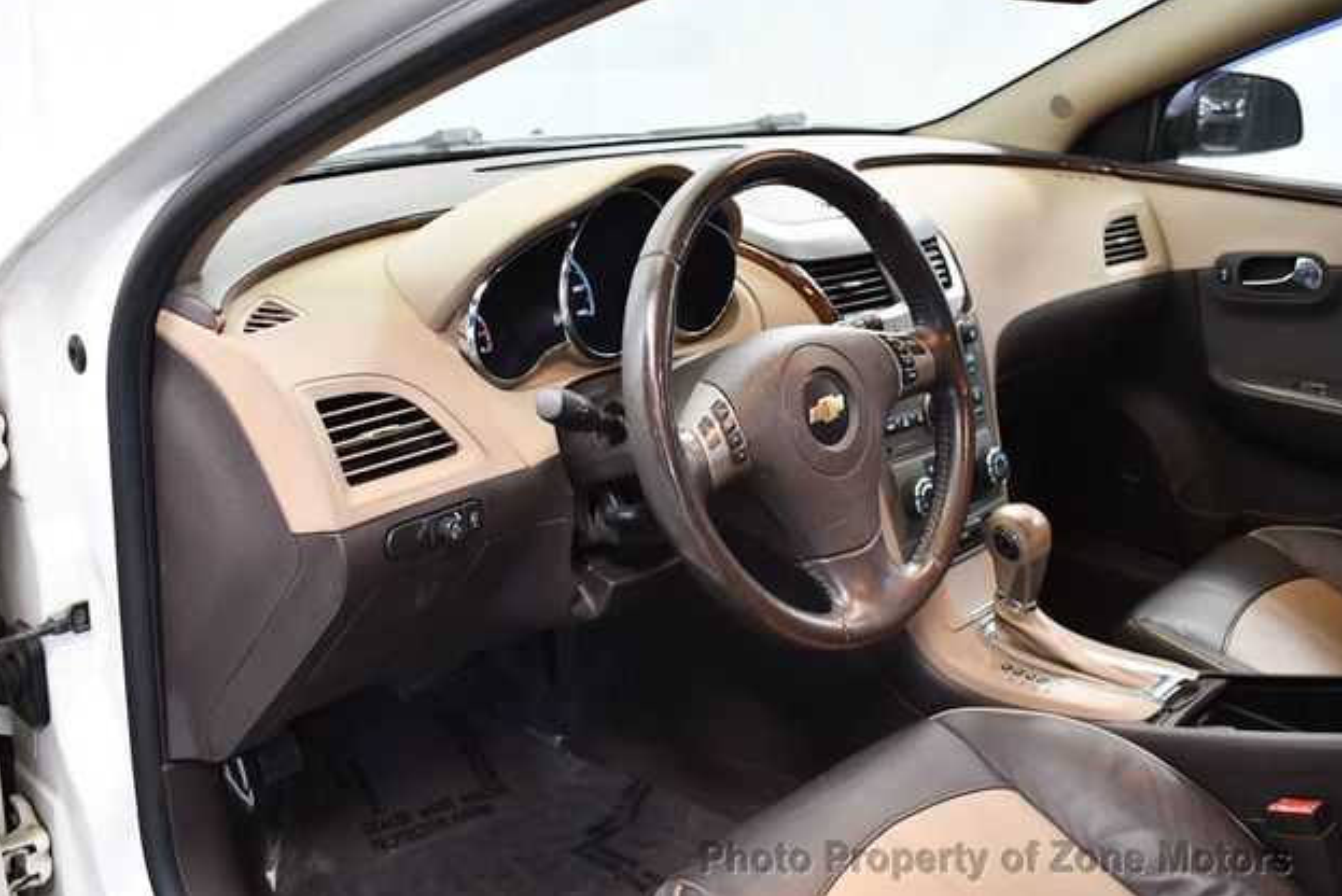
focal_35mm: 37
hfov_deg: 51.9
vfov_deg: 36.0
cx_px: 674
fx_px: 1380
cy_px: 439
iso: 3200
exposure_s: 1/80
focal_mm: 18
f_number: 3.5
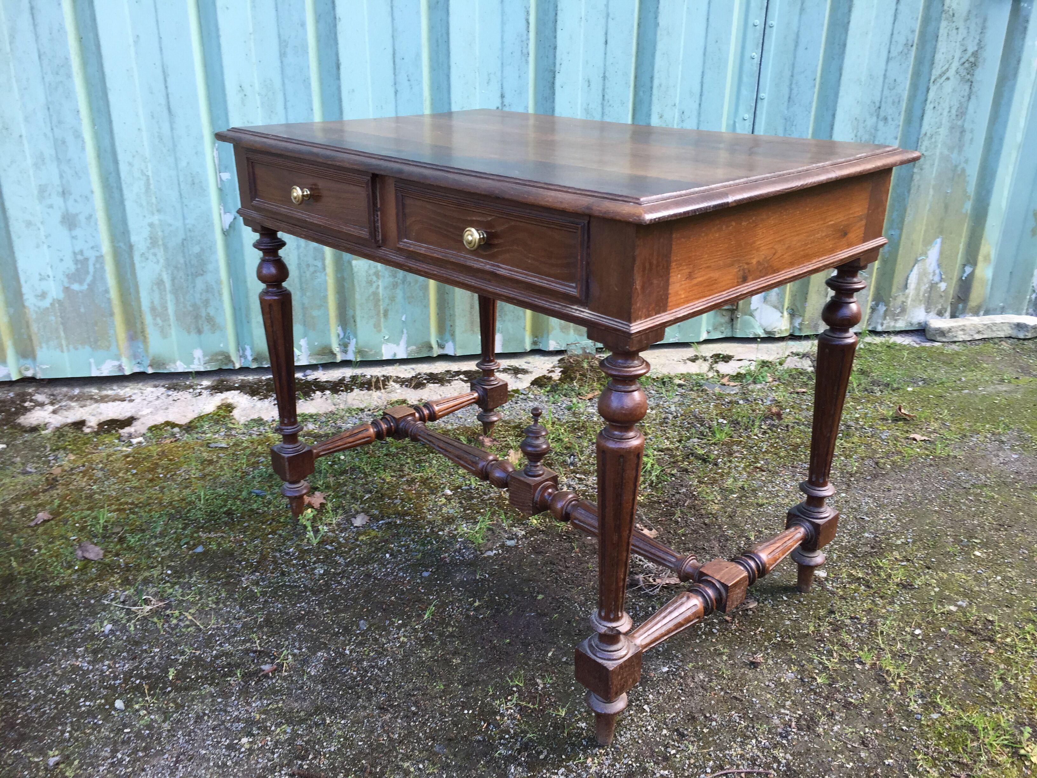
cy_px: 389
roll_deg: -0.8
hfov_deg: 61.7
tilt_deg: -23.7
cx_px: 518
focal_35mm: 29
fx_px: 869
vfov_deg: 48.2
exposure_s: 1/100
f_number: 2.2
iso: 40
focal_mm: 4.15
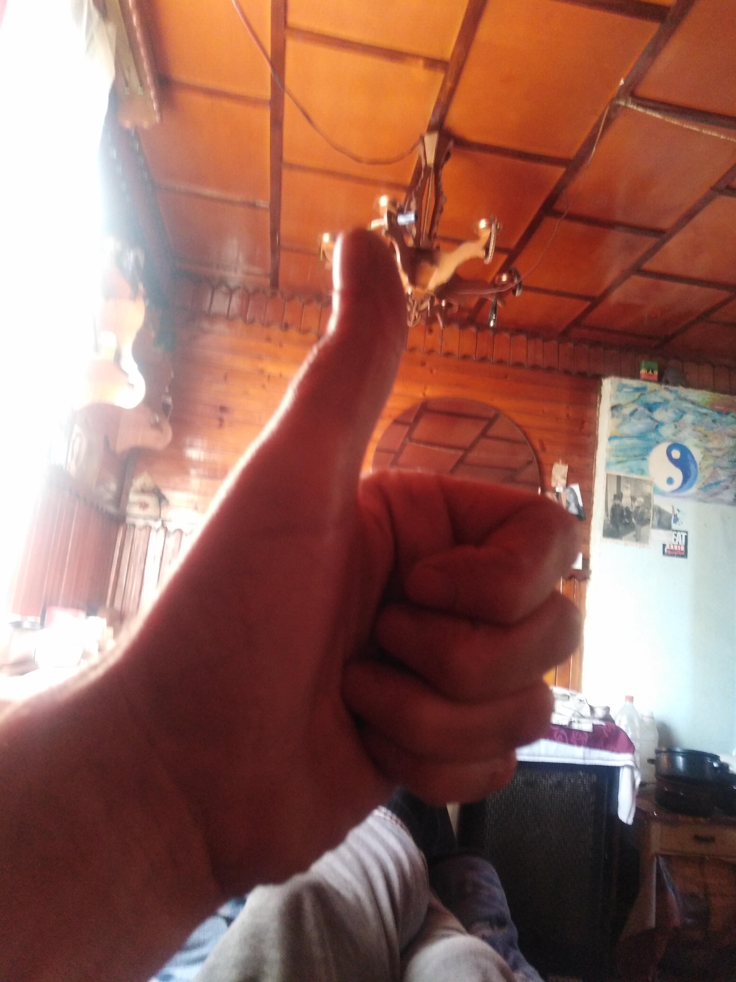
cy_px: 491
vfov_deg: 67.3
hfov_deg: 53.1
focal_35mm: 26
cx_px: 368
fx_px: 737
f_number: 2.2
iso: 491
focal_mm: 3.46
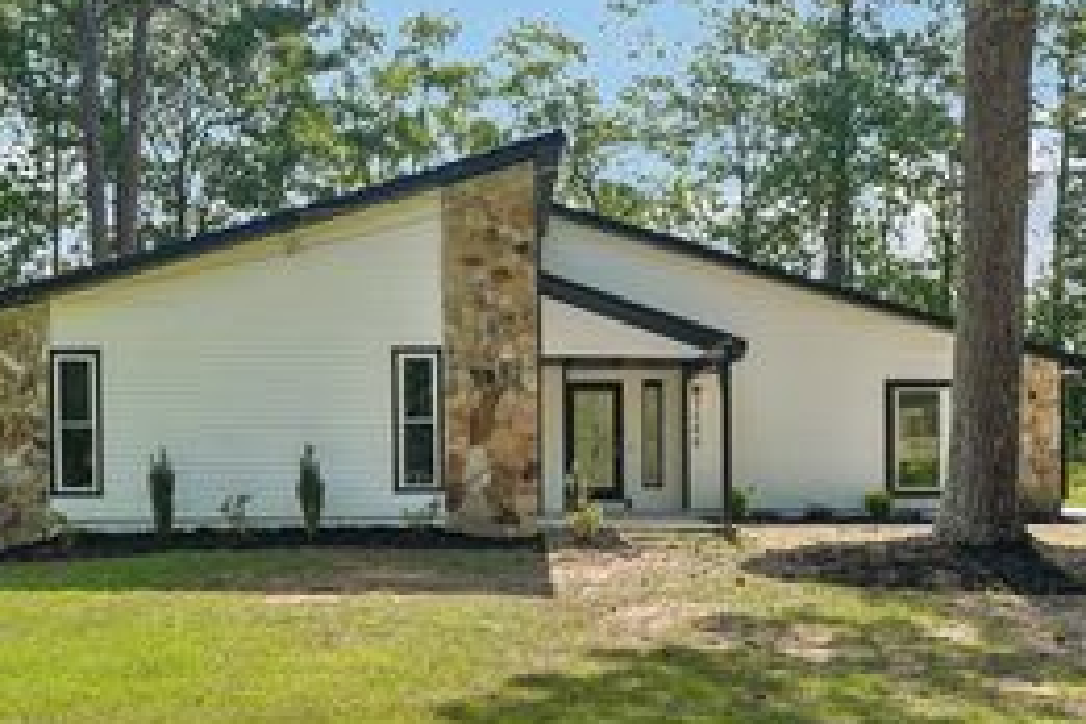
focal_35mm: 46
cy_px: 435
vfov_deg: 29.2
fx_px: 1388
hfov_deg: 42.7
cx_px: 574
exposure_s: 1/80
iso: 100
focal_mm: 24
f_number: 8
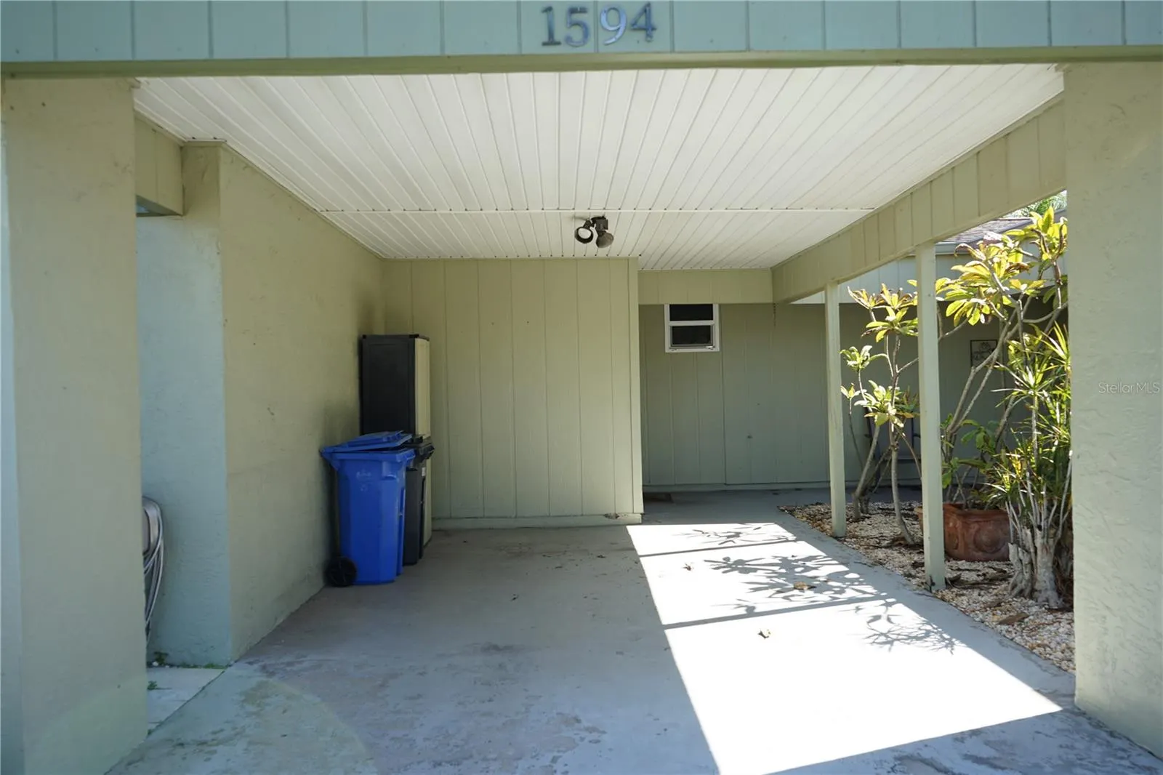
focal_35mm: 28
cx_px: 582
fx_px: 904
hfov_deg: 65.5
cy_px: 388
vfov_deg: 46.4
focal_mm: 28
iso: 100
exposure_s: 1/80
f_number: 6.3
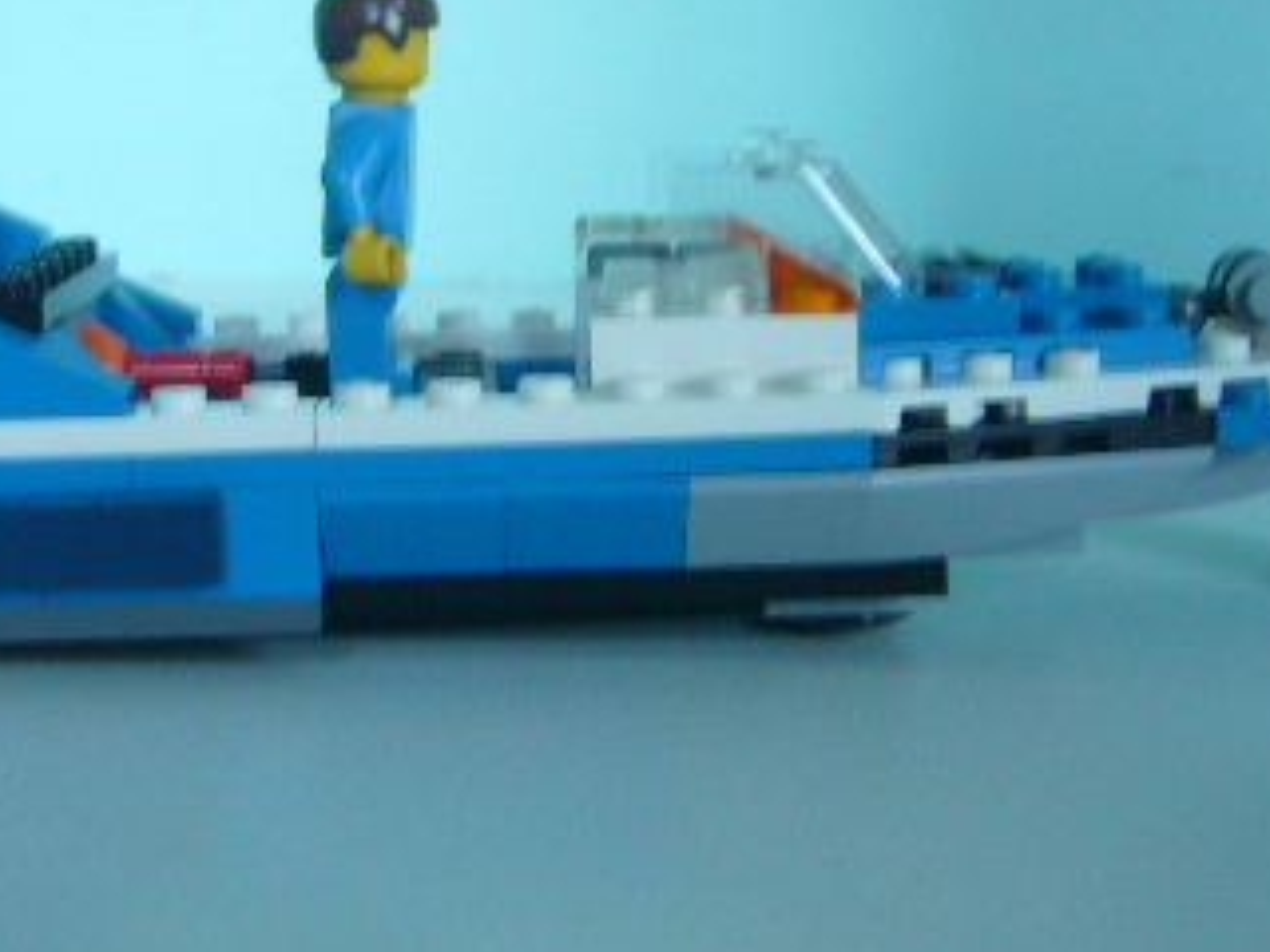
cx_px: 504
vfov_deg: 20.9
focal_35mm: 70
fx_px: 2568
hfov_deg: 27.7
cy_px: 298
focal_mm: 5.8
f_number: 2.8
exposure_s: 1/13
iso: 160
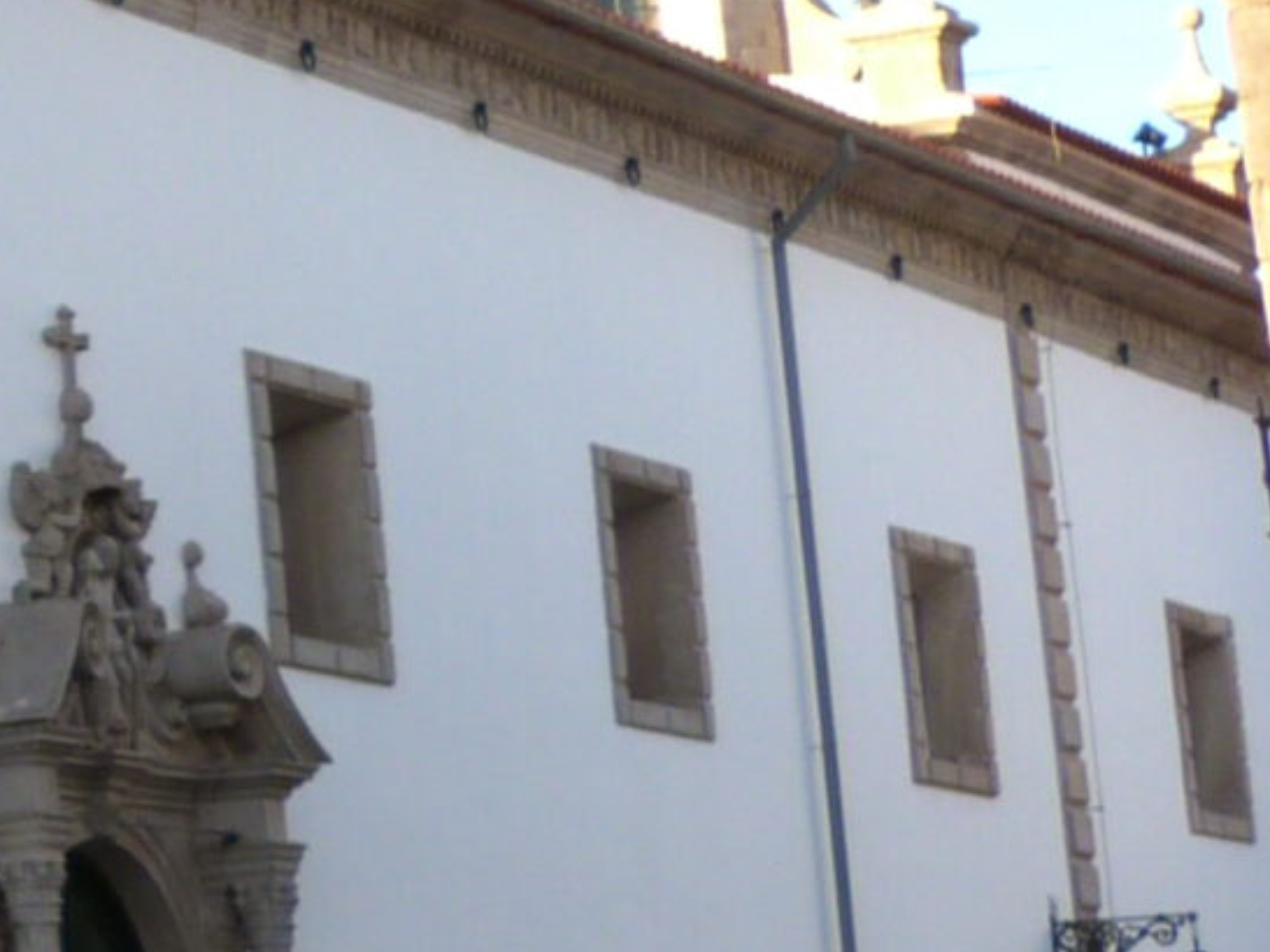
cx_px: -1633
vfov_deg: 10.9
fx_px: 4987
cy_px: 545
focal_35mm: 136
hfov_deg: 12.1
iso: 100
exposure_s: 1/125
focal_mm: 5
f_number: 4
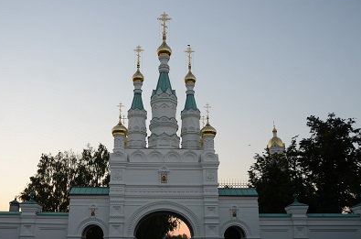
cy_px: 137
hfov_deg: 53.1
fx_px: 360
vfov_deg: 36.6
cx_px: 160
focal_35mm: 36
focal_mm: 20
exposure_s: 1/160
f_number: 3.5
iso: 100
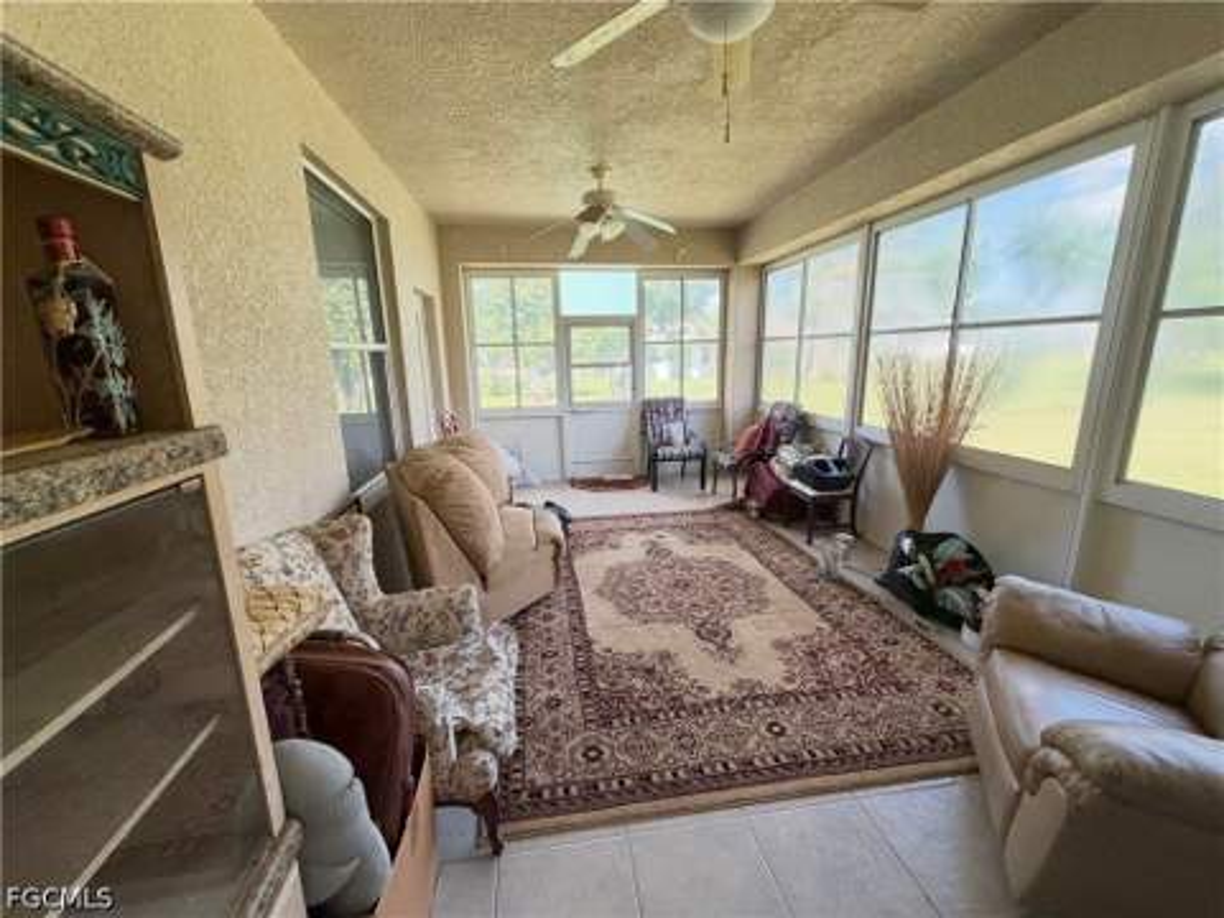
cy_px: 459
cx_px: 612
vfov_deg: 85.7
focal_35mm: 14
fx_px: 495
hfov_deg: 102.1
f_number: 2.2
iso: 320
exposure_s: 1/82
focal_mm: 2.22
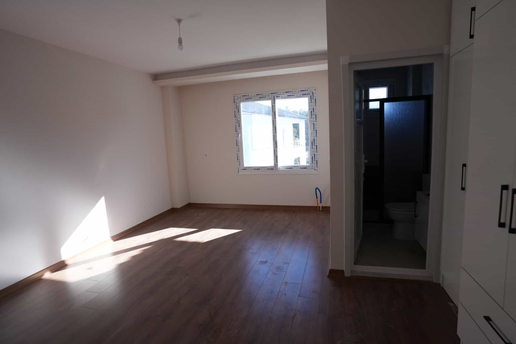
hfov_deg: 86.9
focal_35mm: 19
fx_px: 272
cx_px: 258
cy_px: 172
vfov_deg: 64.5
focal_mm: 19
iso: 125
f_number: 4
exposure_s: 1/160
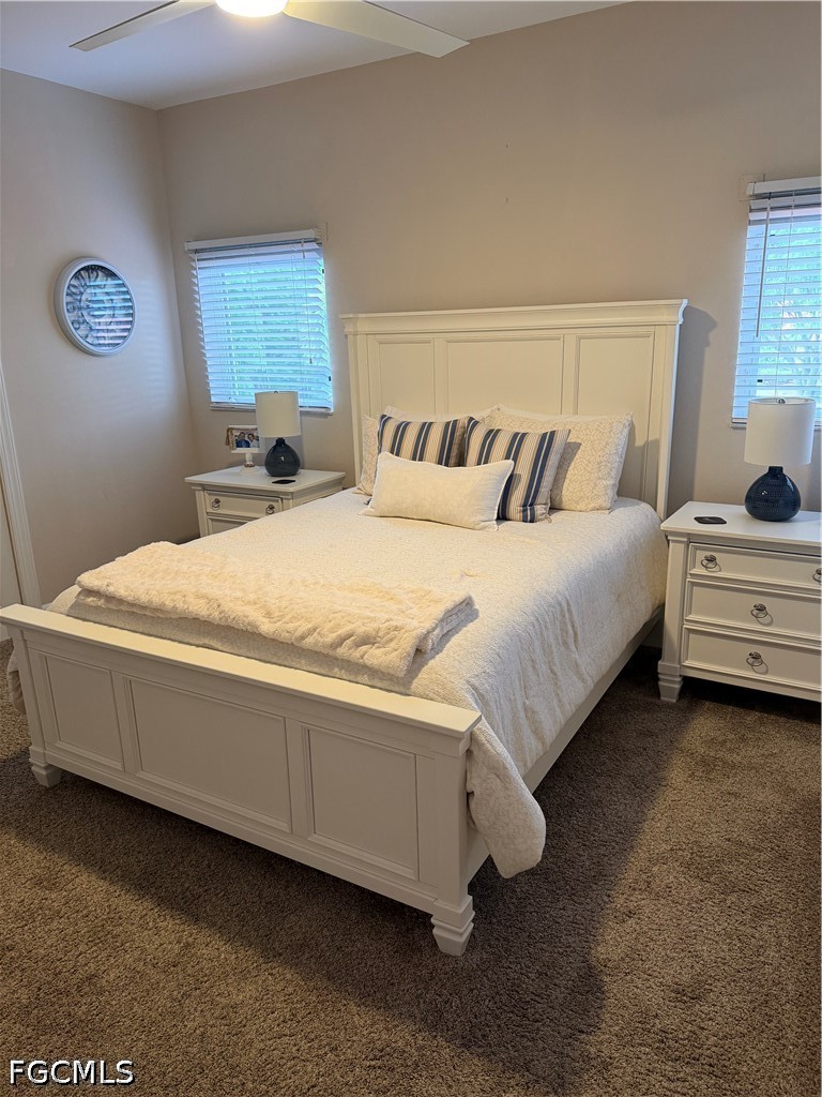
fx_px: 760
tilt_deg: -16.1
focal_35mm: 24
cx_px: 411
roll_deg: +2.1
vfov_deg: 71.6
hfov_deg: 56.8
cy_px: 548
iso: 250
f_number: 1.78
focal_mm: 6.76
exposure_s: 1/60
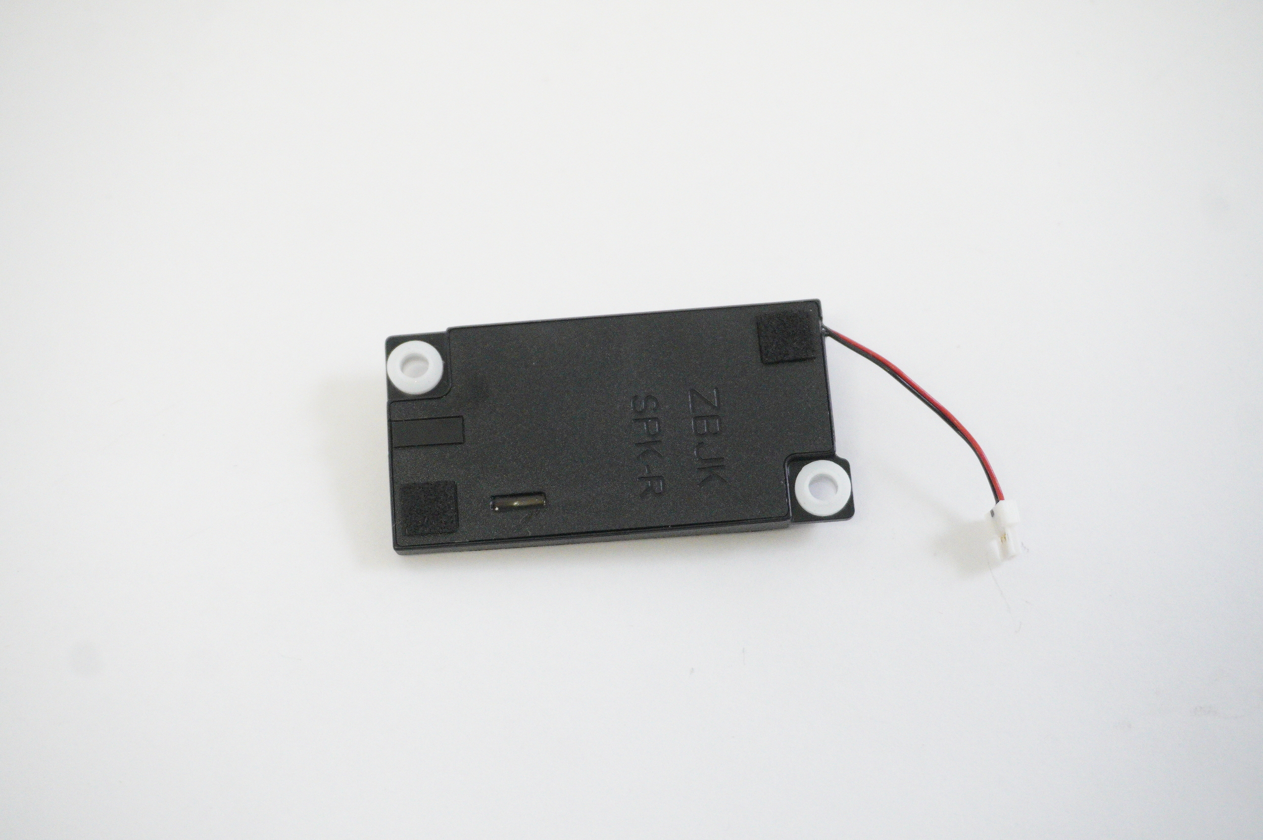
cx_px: 632
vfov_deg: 23.7
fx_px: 1998
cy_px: 420
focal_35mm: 57
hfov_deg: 35.1
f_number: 5.6
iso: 6400
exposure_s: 1/250
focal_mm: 38
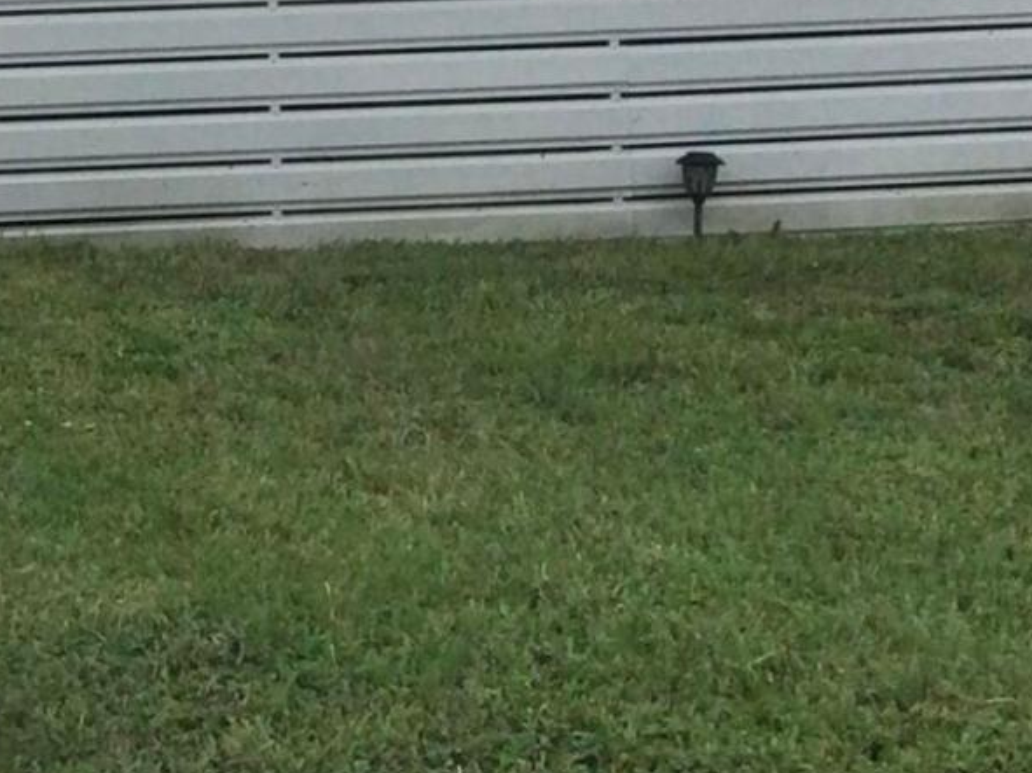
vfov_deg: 9.8
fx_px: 4501
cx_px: -299
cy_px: 183
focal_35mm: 151
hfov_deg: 12.7
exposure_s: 1/936
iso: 25
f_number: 2.4
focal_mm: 3.3
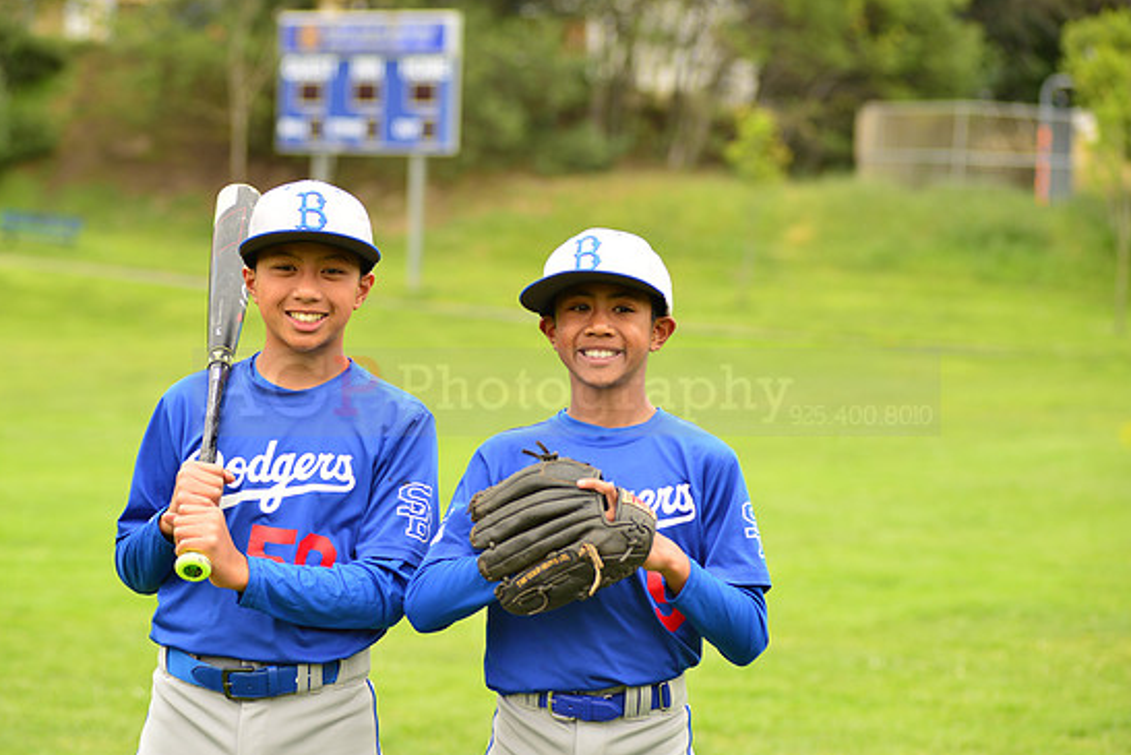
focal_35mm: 123
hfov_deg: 16.6
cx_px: 540
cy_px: 375
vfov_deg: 11.2
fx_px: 3865
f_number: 5
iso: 160
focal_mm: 116
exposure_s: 1/250
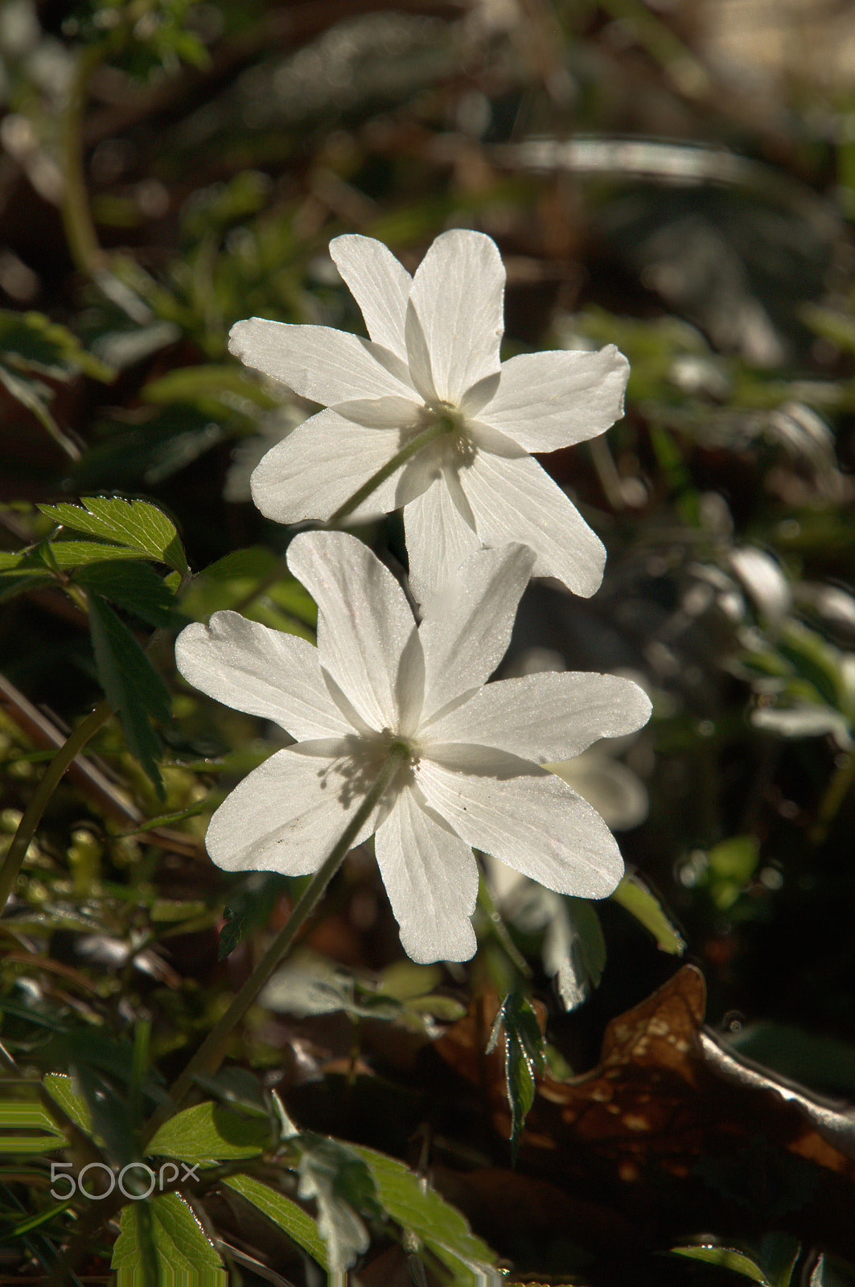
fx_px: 16068
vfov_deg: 4.6
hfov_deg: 3.0
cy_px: 644
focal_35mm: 450
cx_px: 428
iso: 640
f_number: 16
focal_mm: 300
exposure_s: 1/400
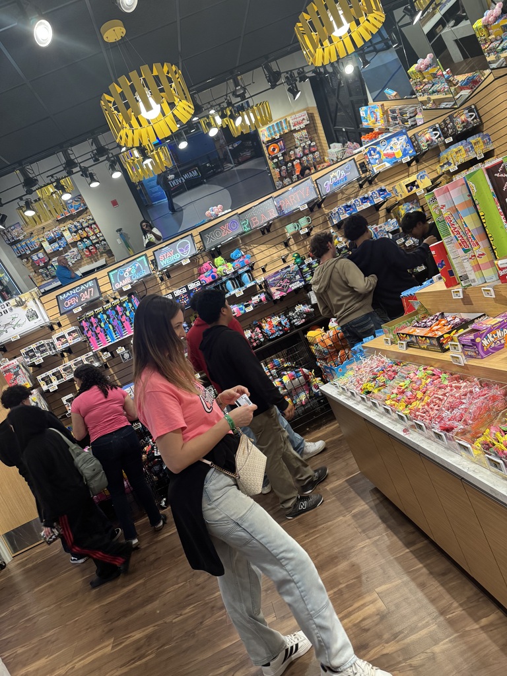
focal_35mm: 24
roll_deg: +25.7
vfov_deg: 71.6
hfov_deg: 56.8
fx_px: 469
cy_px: 338
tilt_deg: -4.7
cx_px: 254
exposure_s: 1/120
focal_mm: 6.76
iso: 200
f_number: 1.78
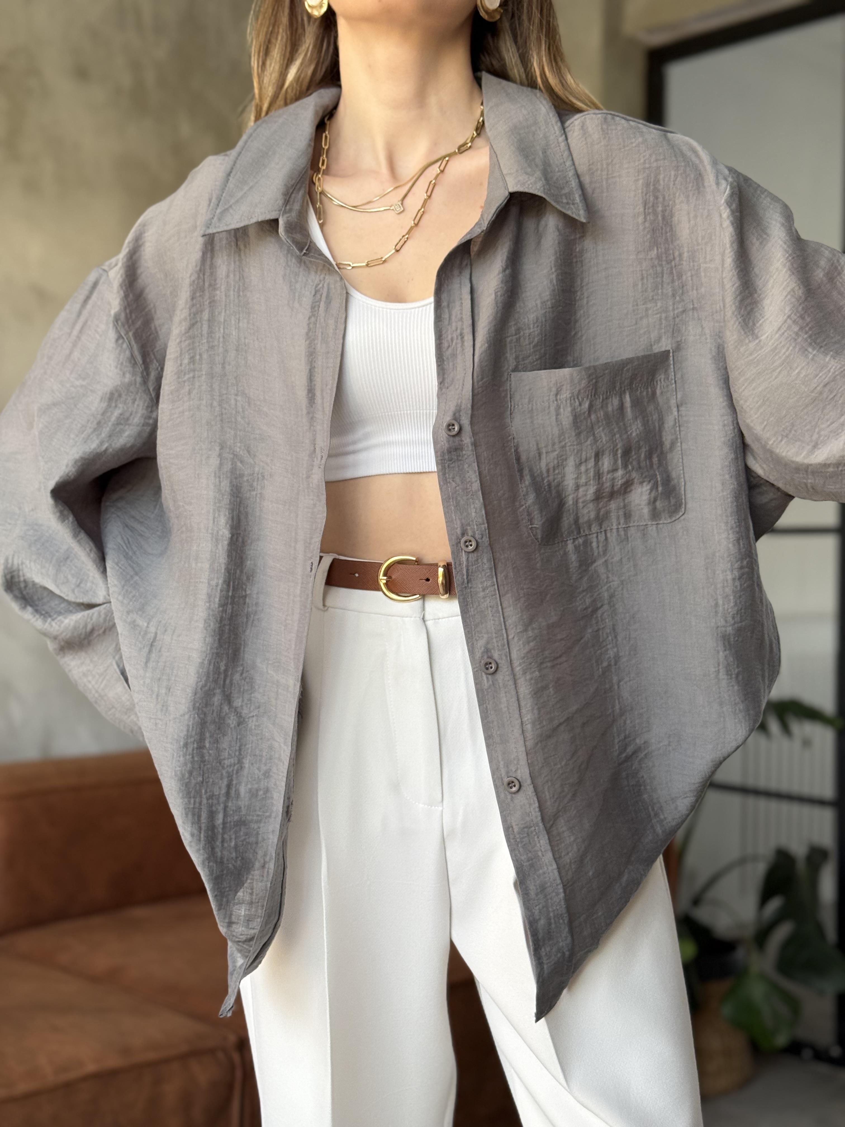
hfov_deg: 30.3
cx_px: 422
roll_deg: -0.7
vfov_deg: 39.7
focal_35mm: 48
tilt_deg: -0.5
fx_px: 1562
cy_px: 564
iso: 100
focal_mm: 6.76
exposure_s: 1/60
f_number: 1.78
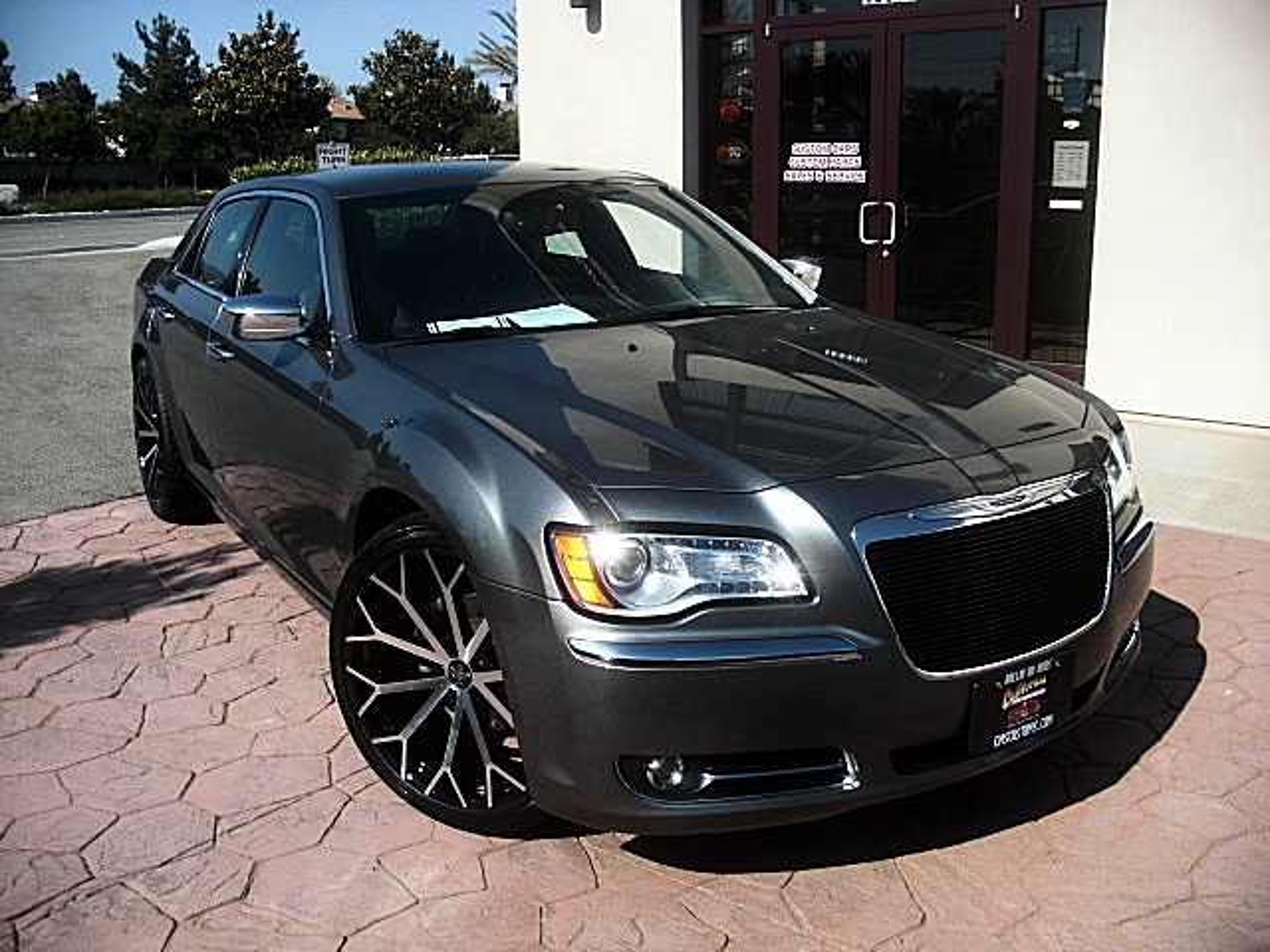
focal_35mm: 36
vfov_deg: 39.7
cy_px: 476
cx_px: 635
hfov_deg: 51.4
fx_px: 1321
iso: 50
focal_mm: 6.3
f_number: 2.8
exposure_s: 1/800
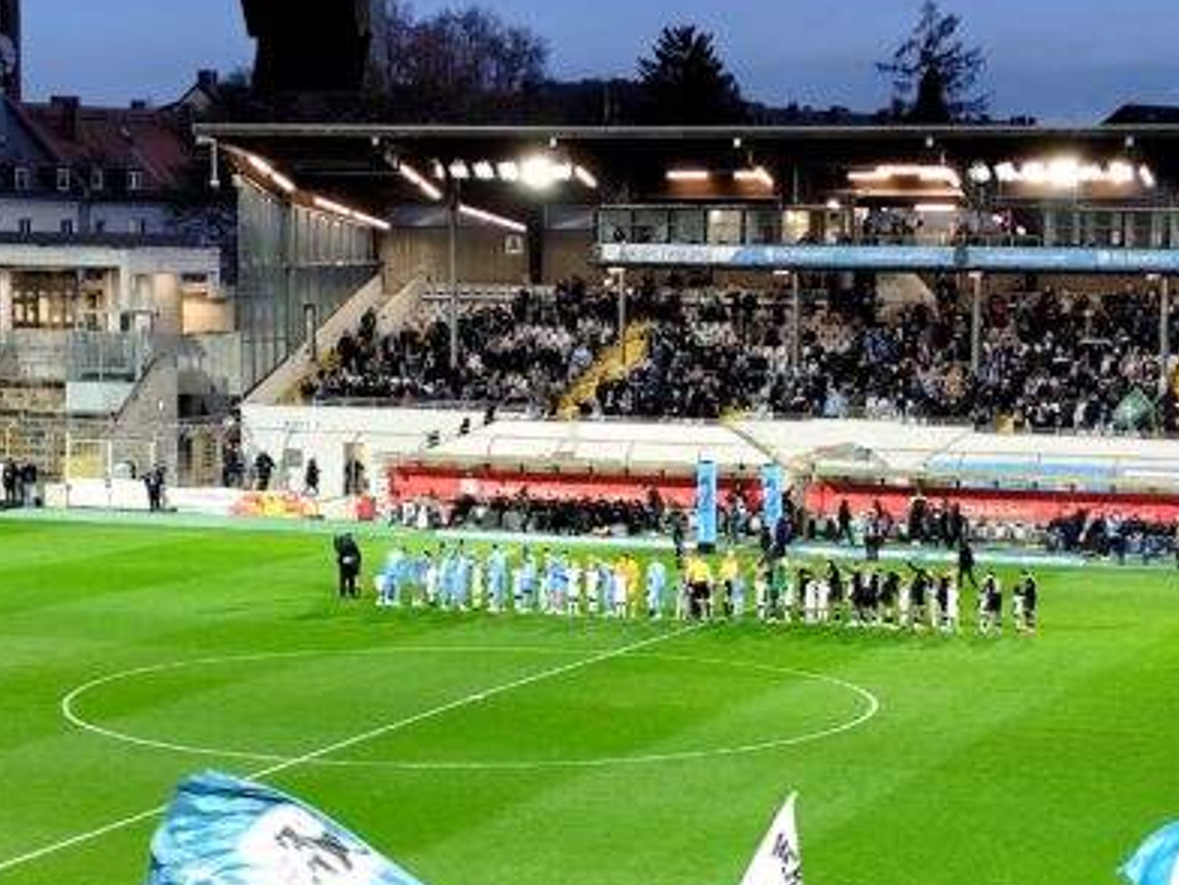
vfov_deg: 15.7
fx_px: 3202
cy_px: 653
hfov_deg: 20.8
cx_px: 695
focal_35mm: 94
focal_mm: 6.19
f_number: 1.65
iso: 160
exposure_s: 1/50
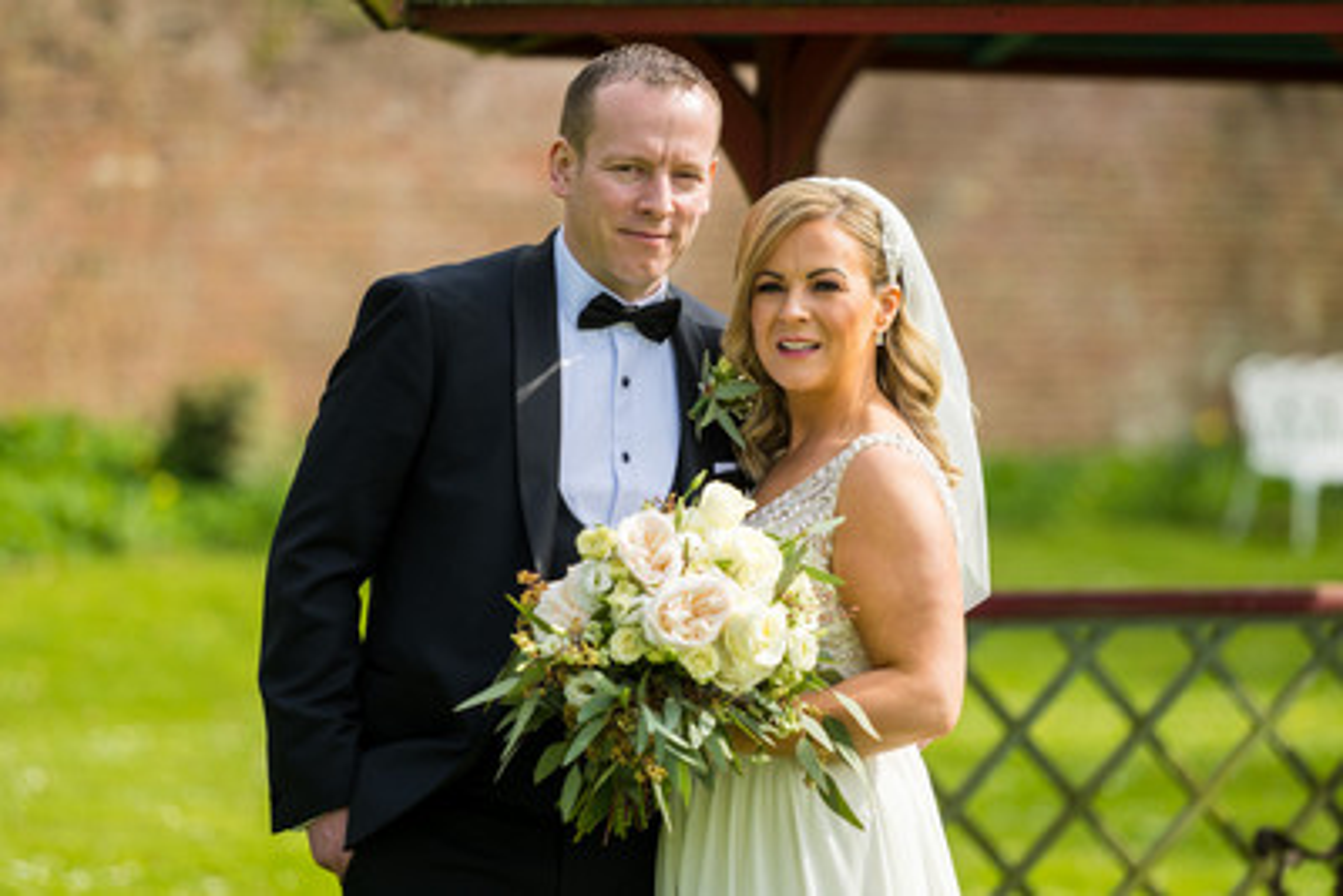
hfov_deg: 12.1
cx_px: 672
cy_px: 448
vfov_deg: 8.1
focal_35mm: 170
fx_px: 6344
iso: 100
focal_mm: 170
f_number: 2.8
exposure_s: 1/1000
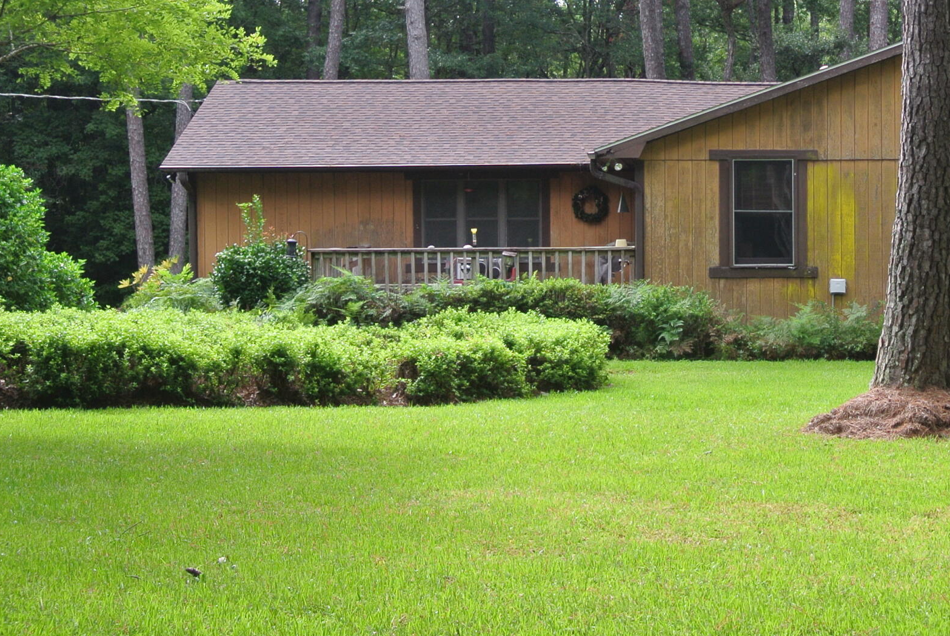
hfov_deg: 22.4
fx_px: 2378
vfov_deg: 15.2
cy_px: 321
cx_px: 698
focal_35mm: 90
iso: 100
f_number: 4.5
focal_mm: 17.5
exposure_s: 1/125
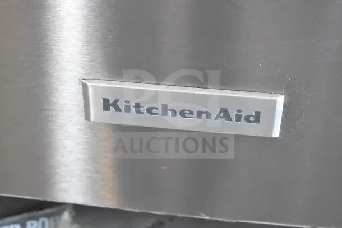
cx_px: 171
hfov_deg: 28.1
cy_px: 114
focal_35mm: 72
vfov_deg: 18.9
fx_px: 684
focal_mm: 48
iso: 6400
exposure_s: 1/125
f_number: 5.3
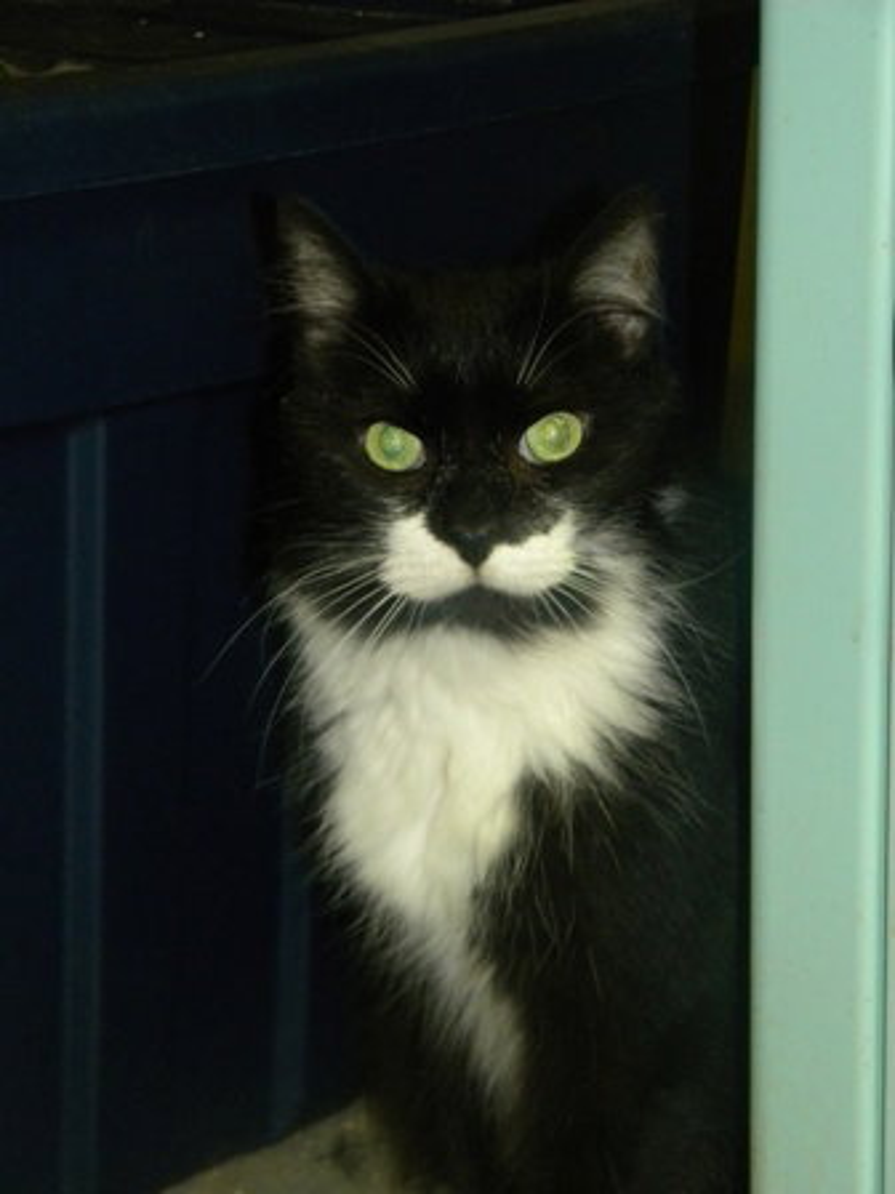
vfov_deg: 20.9
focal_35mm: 94
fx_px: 3241
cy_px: 597
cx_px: 448
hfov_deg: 15.7
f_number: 4.6
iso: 400
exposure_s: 1/30
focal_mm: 16.9
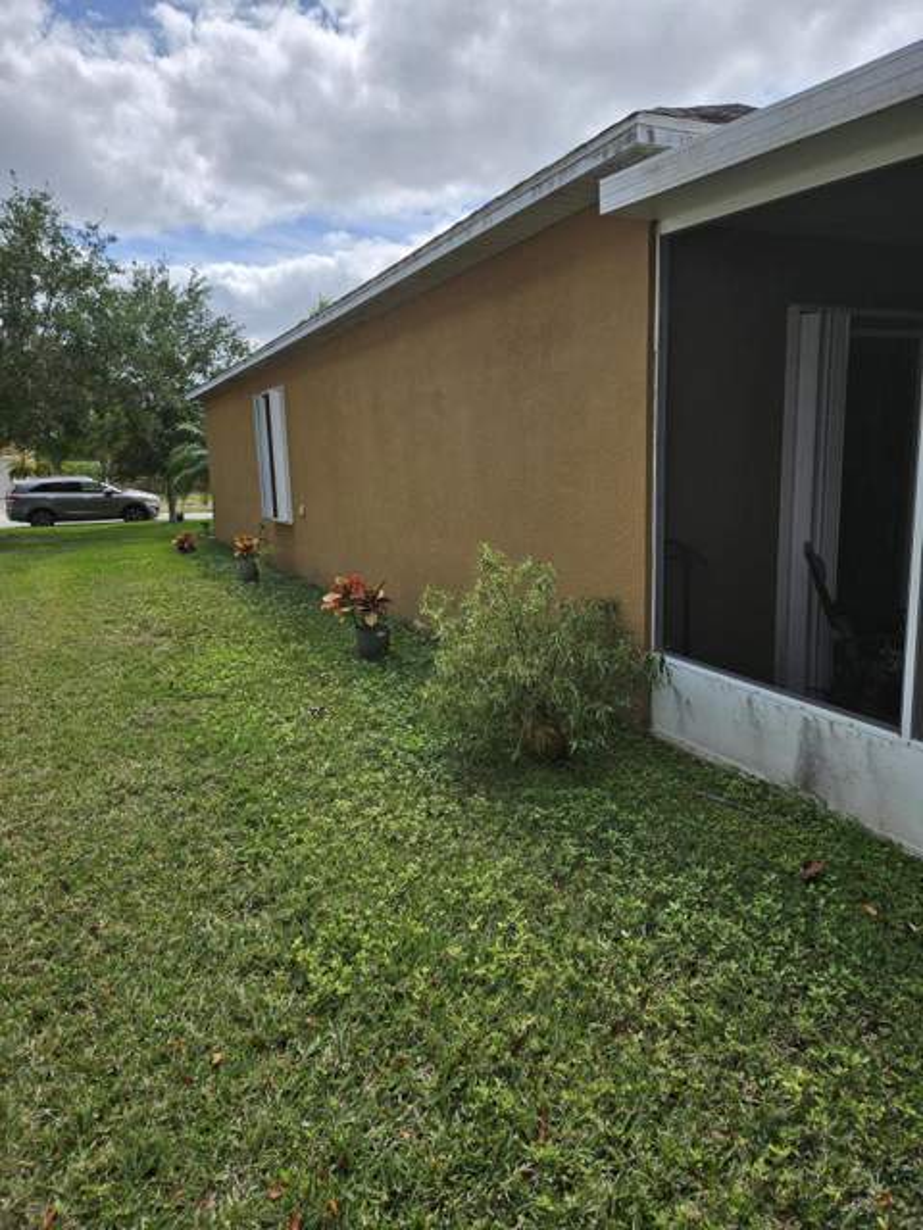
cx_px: 462
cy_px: 615
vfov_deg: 73.9
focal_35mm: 23
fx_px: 818
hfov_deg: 58.9
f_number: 1.8
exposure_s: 1/1849
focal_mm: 5.4
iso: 25
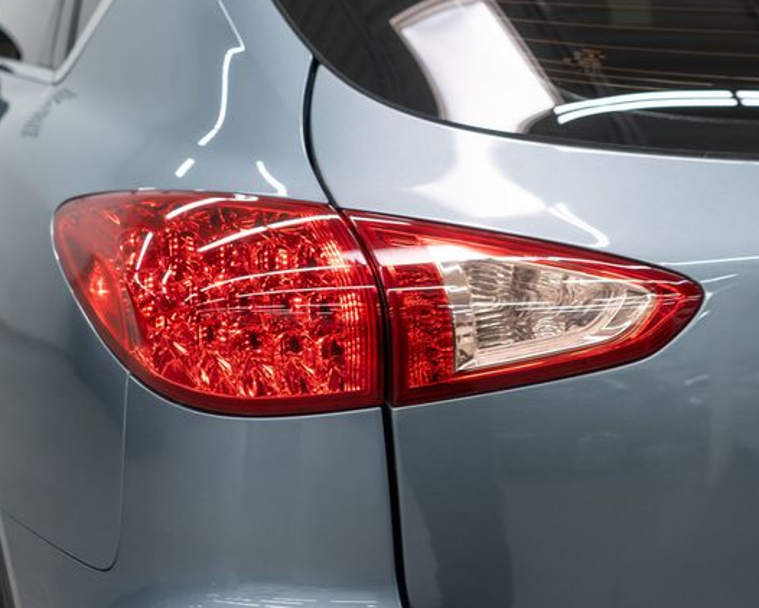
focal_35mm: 48
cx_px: 385
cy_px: 301
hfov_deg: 38.8
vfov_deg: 31.5
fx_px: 1078
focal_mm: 28
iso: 200
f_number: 3.2
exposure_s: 1/50
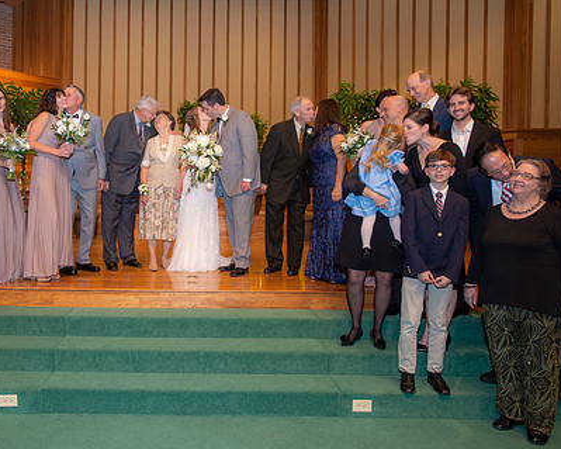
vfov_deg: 47.0
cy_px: 197
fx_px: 515
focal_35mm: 31
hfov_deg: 55.9
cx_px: 185
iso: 800
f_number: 3.5
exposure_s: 1/160
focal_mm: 22
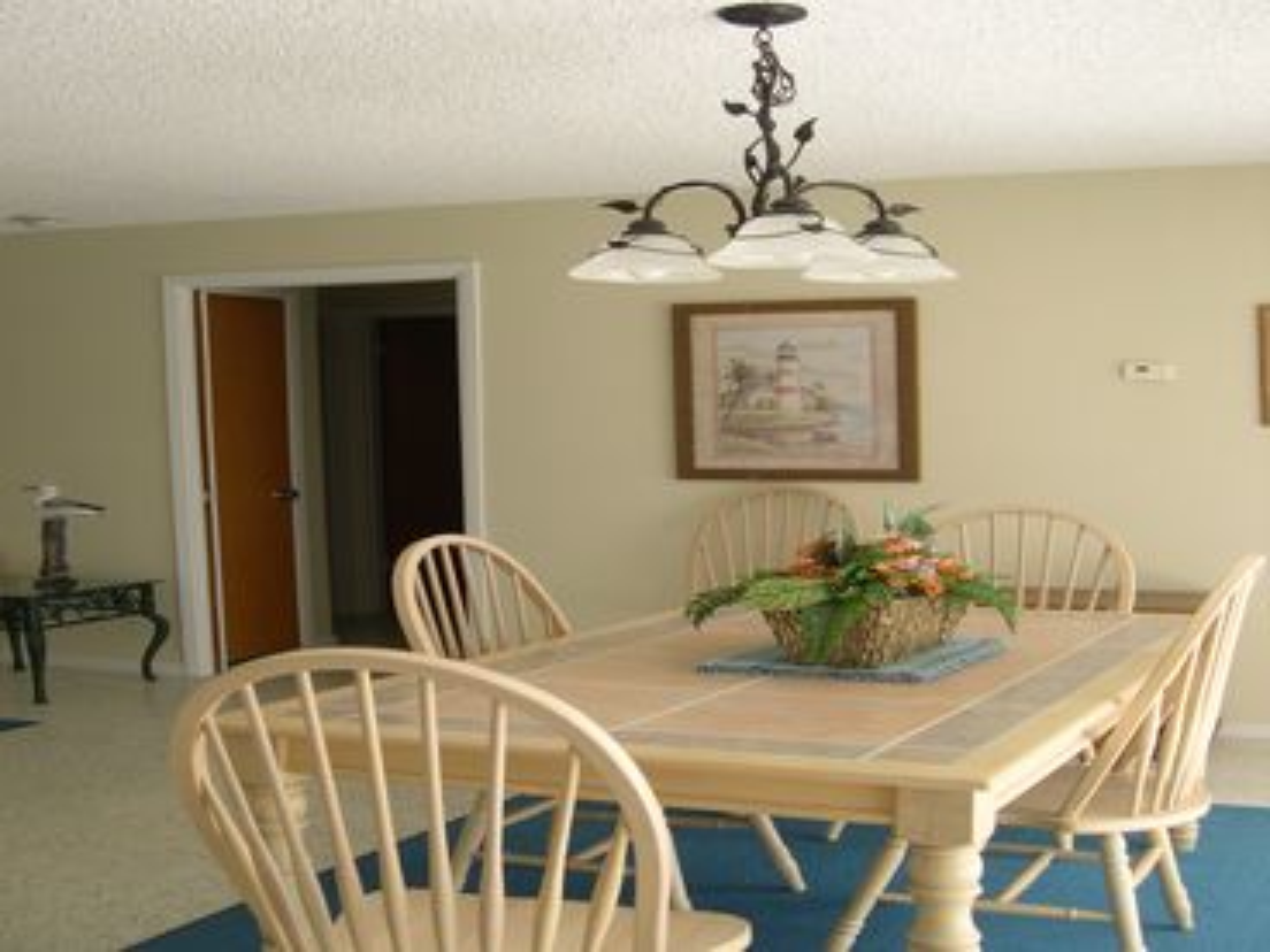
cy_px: 476
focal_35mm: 38
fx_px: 1394
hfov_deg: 49.0
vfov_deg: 37.7
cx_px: 635
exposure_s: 1/263
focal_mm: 8
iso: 100
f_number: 2.8
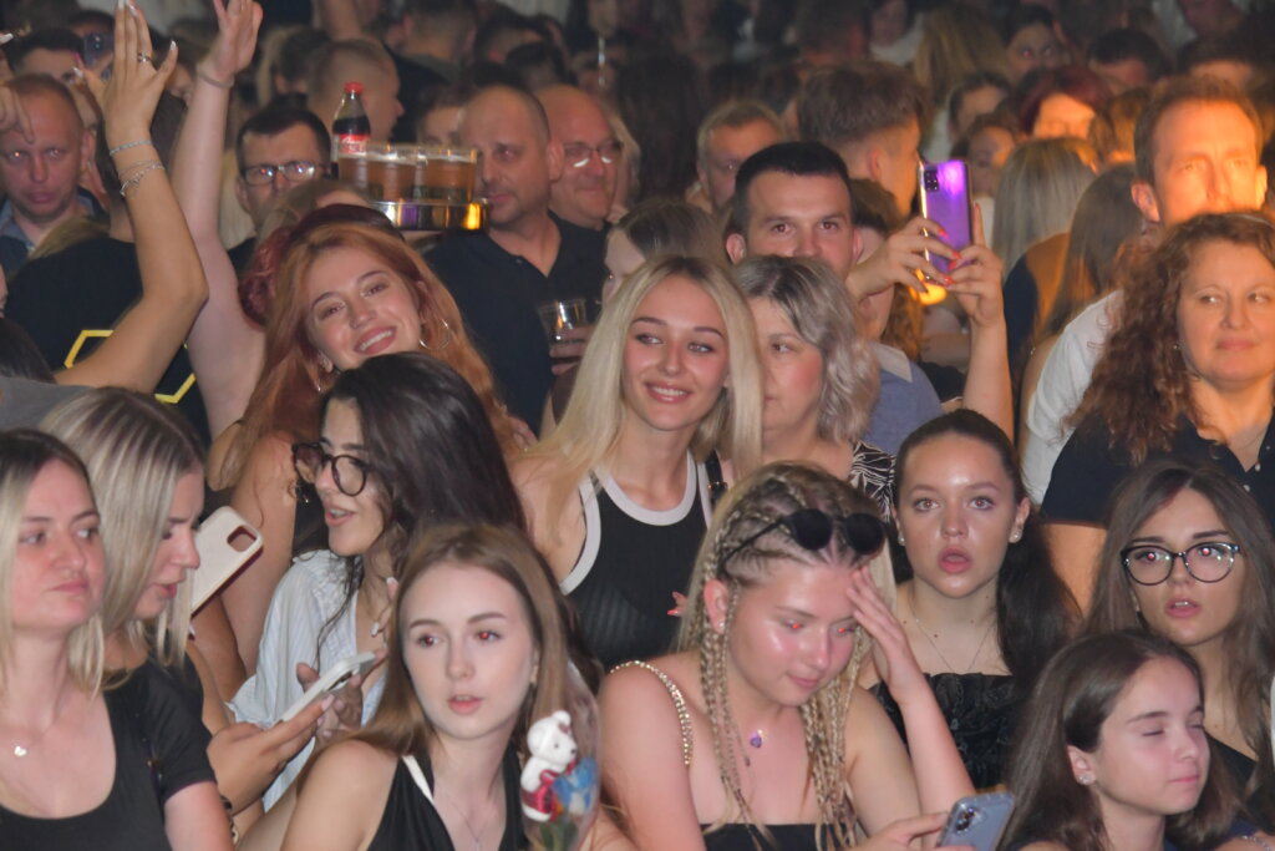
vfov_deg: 7.5
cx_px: 638
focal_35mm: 183
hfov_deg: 11.2
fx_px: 6482
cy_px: 426
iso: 4000
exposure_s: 1/60
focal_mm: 122
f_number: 7.1
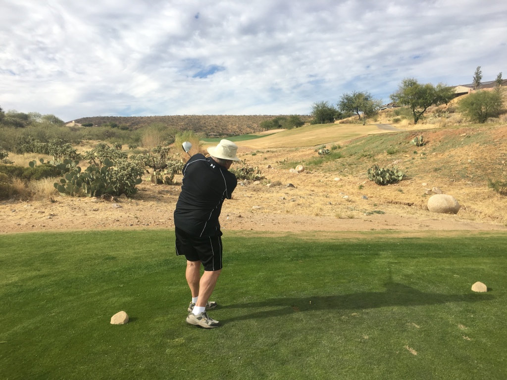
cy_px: 190
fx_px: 425
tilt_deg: -3.4
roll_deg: +1.2
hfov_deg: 61.7
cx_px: 254
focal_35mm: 29
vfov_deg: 48.2
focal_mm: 4.15
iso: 25
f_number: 2.2
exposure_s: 1/1166
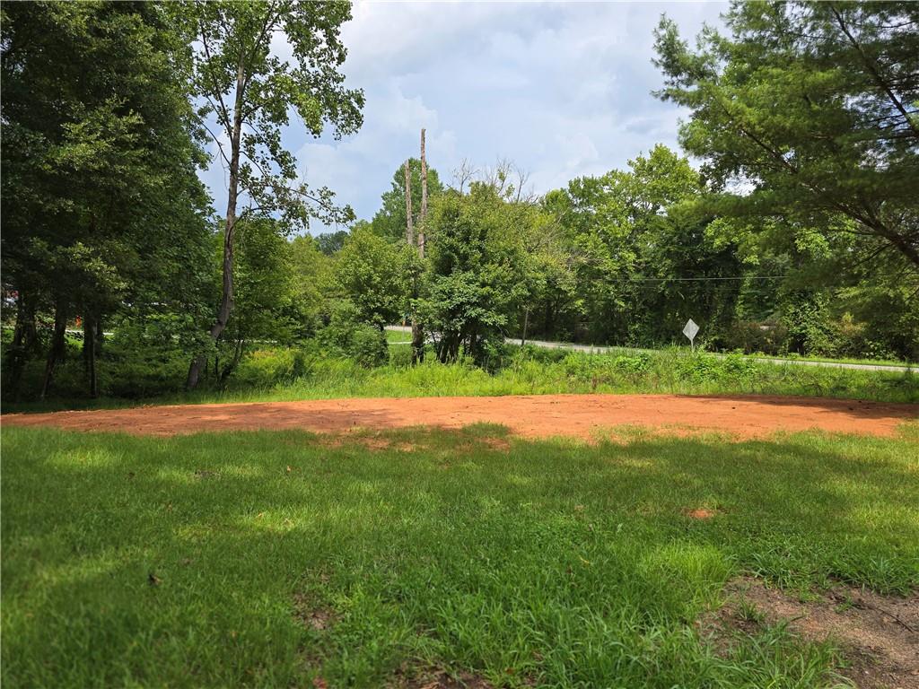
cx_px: 460
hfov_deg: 73.9
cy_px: 344
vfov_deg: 58.9
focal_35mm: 23
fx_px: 611
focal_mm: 6.3
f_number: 1.7
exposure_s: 1/521
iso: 12
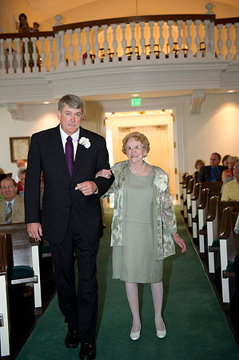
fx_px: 479
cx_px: 120
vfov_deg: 41.2
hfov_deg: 28.0
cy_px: 180
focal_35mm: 48
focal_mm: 48
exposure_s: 1/60
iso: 1600
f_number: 2.8
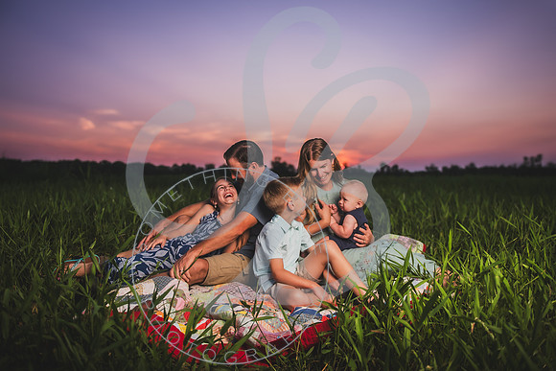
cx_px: 281
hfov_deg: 63.5
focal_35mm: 29
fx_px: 449
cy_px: 150
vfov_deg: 44.7
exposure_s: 1/1000
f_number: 2.8
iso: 200
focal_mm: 24
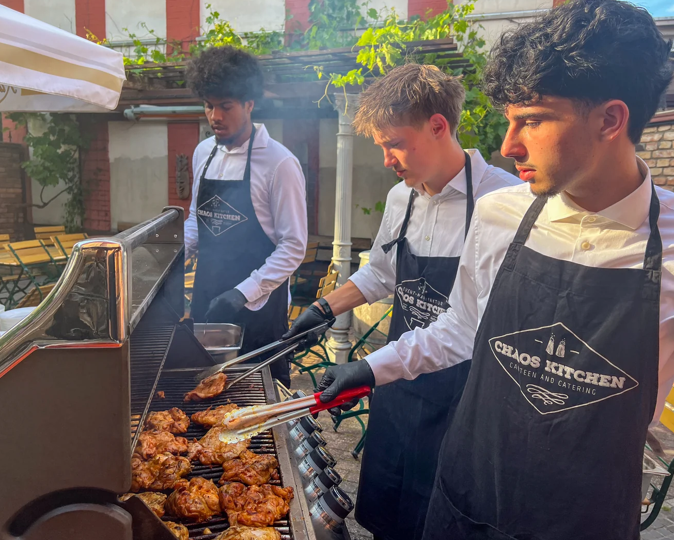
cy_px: 264
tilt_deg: -7.4
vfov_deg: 51.5
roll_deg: -1.6
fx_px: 559
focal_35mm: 28
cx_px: 342
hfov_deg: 62.2
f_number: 1.5
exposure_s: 1/394
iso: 50
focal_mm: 5.7
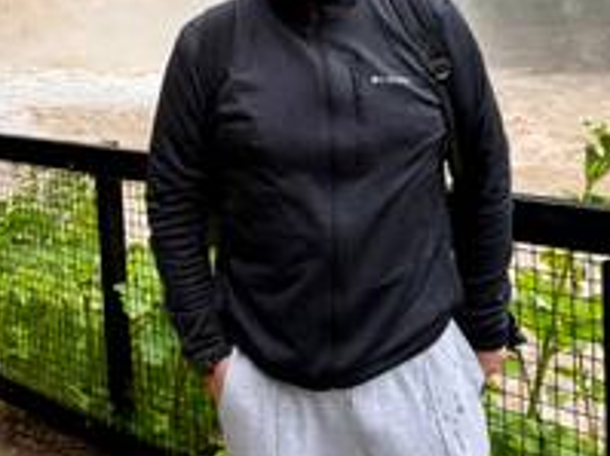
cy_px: 80
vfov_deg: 24.7
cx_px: 135
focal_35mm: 58
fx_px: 1021
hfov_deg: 32.5
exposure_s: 1/715
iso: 80
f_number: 1.78
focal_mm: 6.76
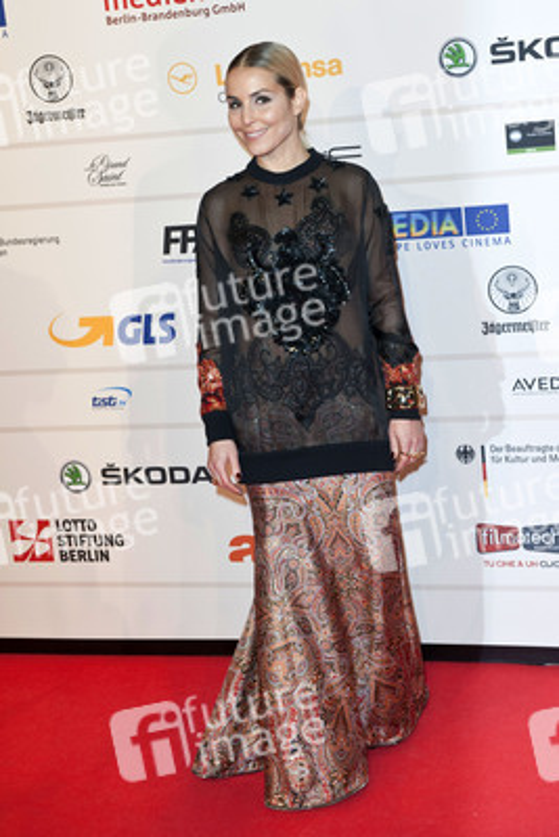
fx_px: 1303
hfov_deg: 24.2
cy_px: 418
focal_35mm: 56
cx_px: 280
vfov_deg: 35.6
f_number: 5.6
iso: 800
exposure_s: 1/250
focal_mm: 56
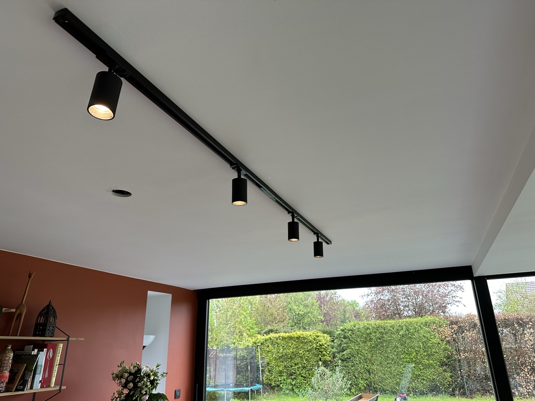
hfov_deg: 71.6
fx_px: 371
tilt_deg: +20.3
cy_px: 200
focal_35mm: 24
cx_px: 268
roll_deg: +2.6
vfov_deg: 56.8
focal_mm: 6.86
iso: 160
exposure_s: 1/121
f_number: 1.78
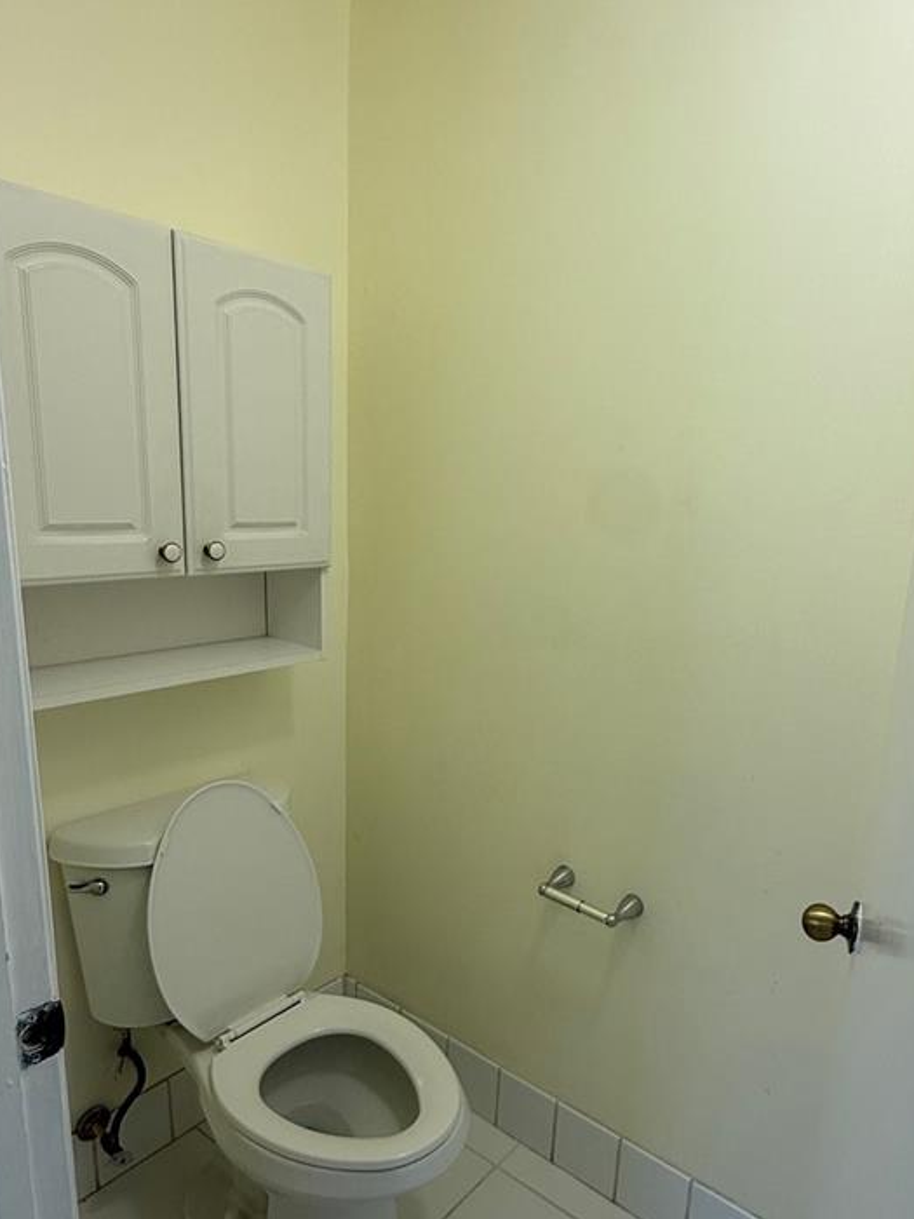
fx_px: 845
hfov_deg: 56.4
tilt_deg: -12.2
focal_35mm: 24
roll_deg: -2.8
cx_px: 548
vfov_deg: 71.4
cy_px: 677
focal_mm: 2.22
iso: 64
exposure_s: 1/99
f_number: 2.2
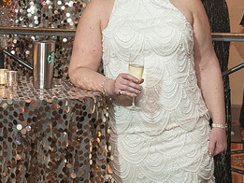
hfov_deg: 17.4
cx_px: 20
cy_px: 23
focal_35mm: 111
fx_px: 783
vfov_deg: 13.3
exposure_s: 1/125
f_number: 4
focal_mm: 52
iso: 2000
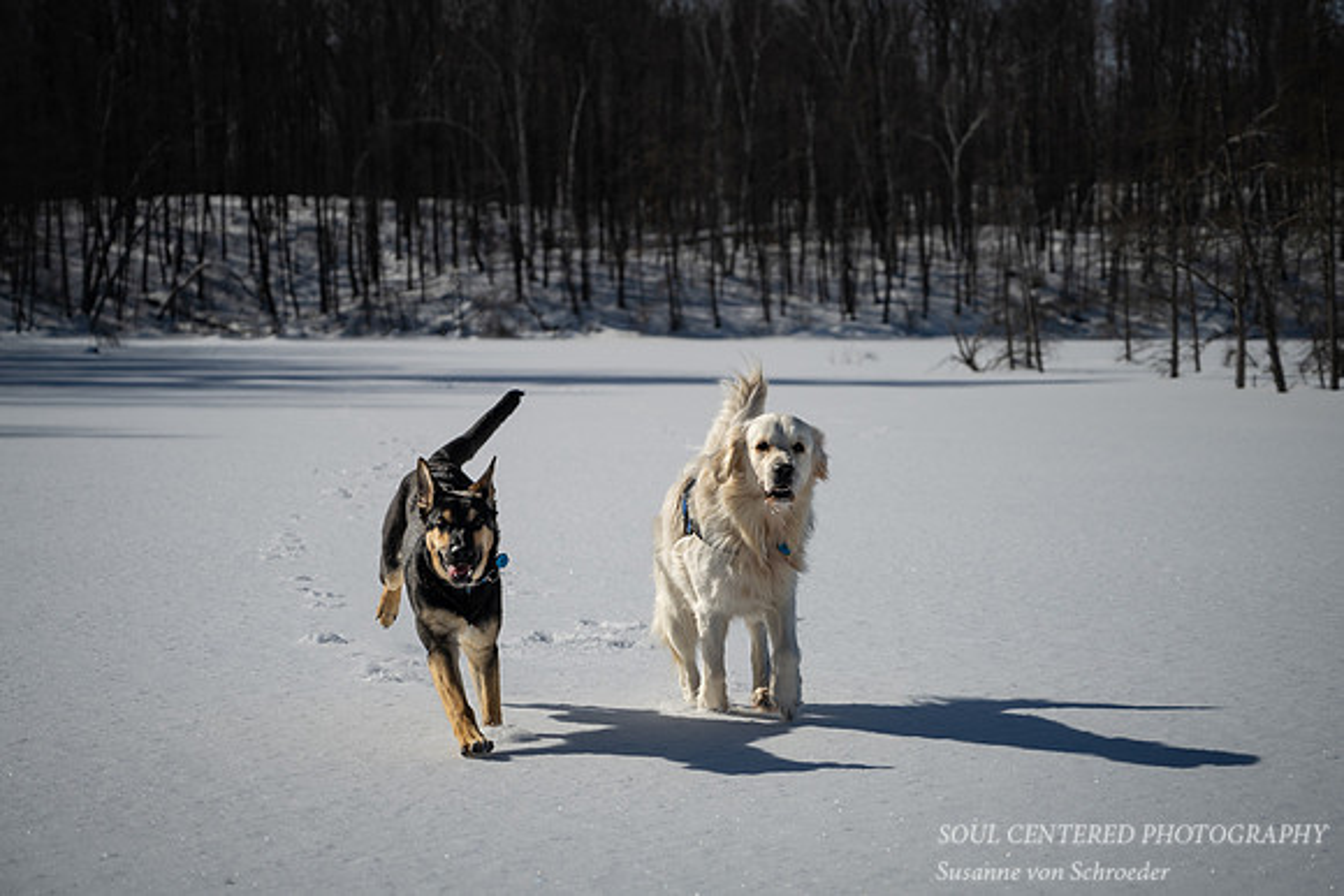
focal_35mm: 89
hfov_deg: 22.9
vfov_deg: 15.4
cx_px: 696
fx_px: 3320
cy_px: 360
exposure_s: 1/1600
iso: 100
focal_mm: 70
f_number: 4
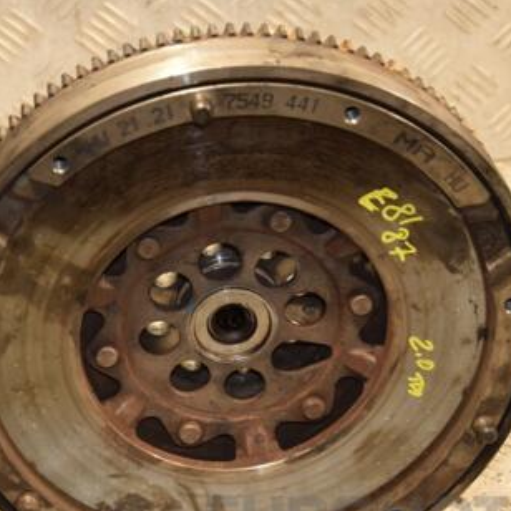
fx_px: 1868
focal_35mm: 112
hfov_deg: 15.6
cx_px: 174
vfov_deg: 15.6
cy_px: 300
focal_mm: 45
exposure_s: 1/100
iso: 800
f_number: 4.8
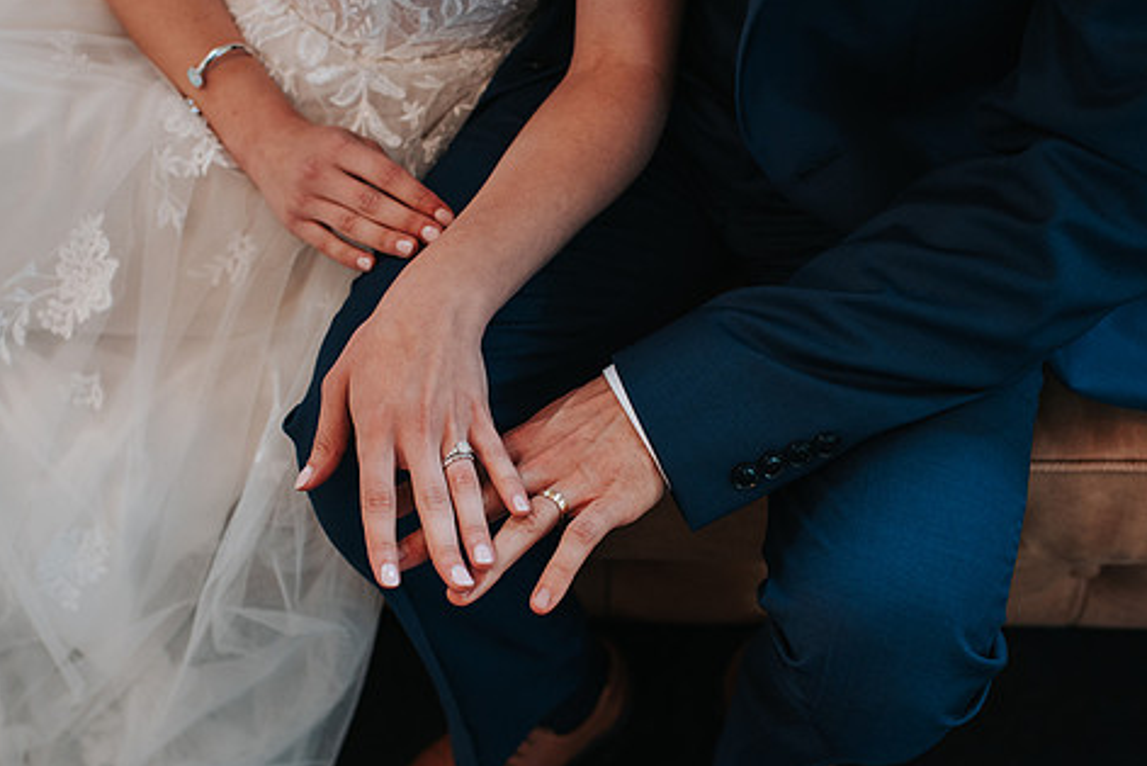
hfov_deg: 45.3
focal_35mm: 43
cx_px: 484
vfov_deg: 31.1
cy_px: 466
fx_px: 1370
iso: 1000
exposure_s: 1/125
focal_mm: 35
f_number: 3.2
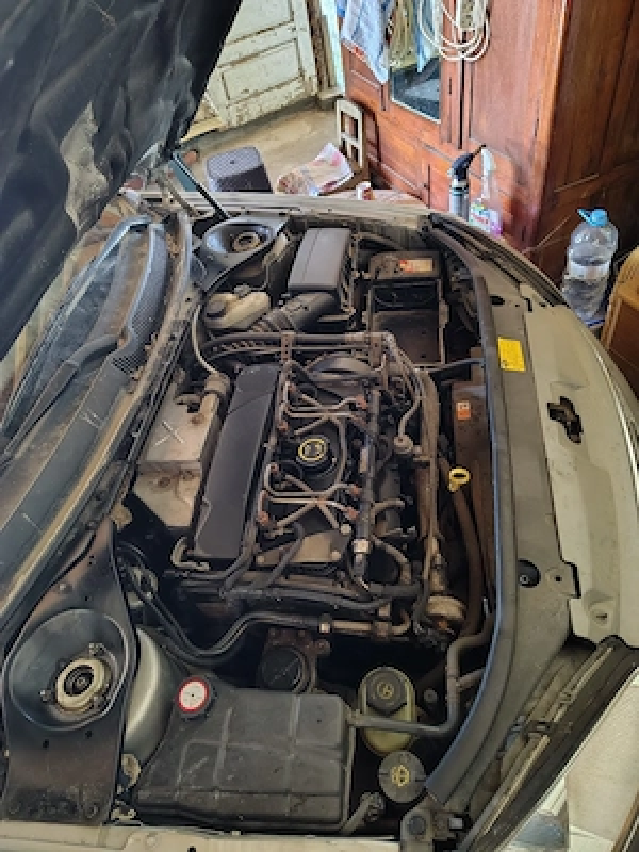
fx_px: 591
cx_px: 320
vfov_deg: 71.6
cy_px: 426
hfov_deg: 56.8
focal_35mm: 24
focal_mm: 5.56
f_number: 1.8
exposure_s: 1/33.3
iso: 1710
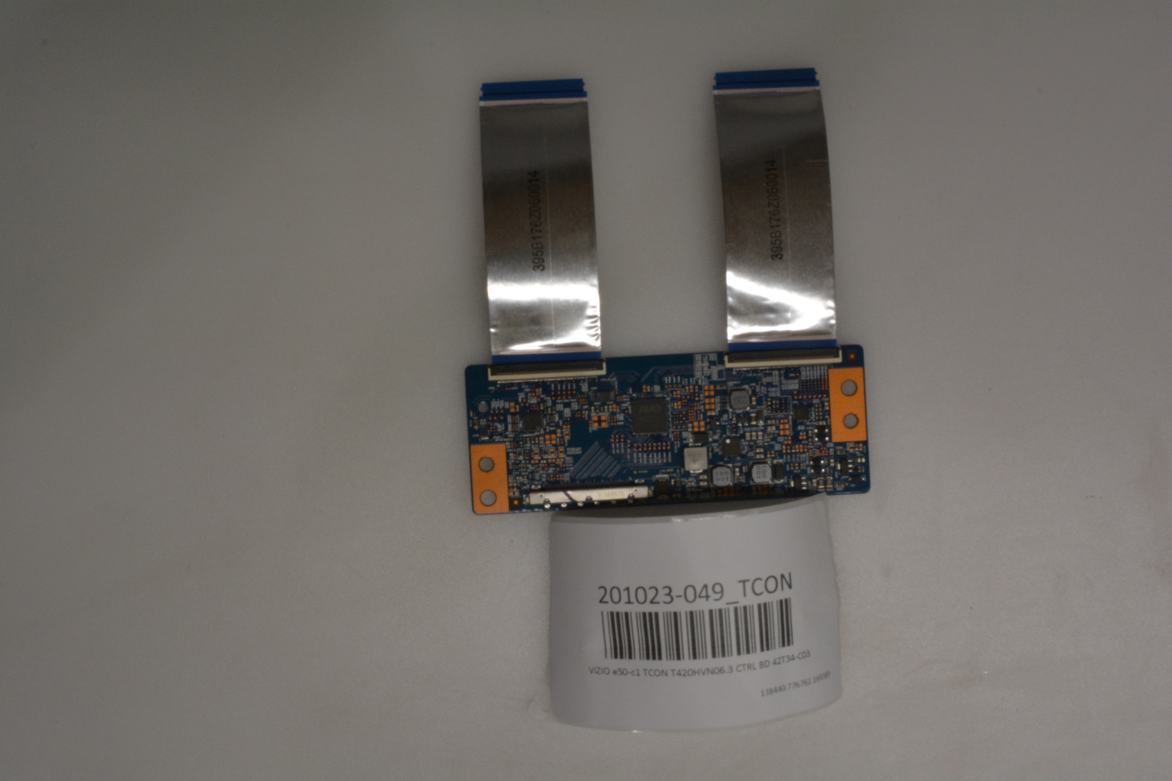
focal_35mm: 36
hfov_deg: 53.1
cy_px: 390
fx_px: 1172
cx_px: 586
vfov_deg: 36.9
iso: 1250
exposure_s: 1/30
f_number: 25
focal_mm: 24
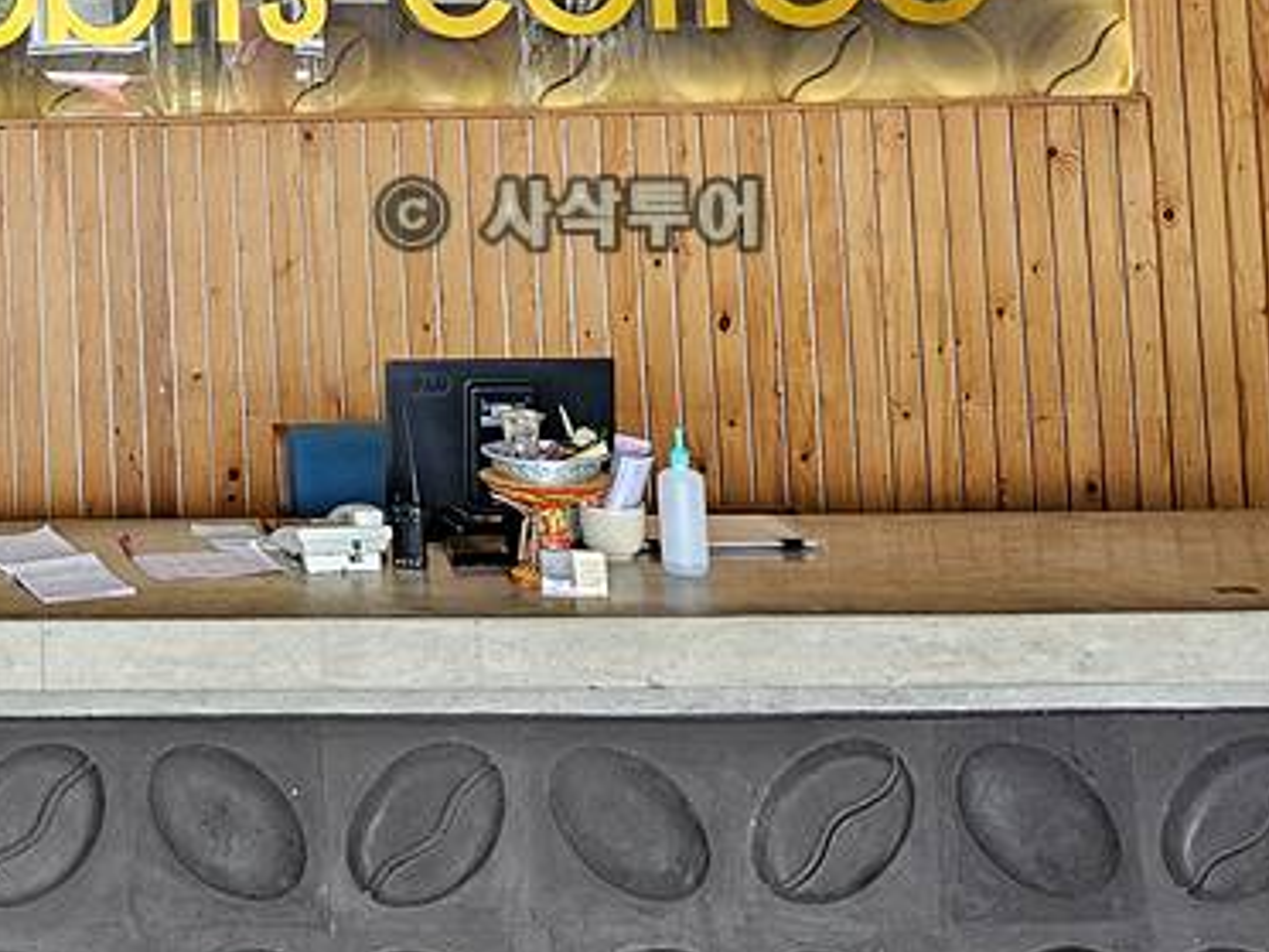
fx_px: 1906
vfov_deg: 26.5
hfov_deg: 33.1
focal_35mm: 52
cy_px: -7
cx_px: -58
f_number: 1.7
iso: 500
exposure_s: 1/359
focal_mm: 6.3
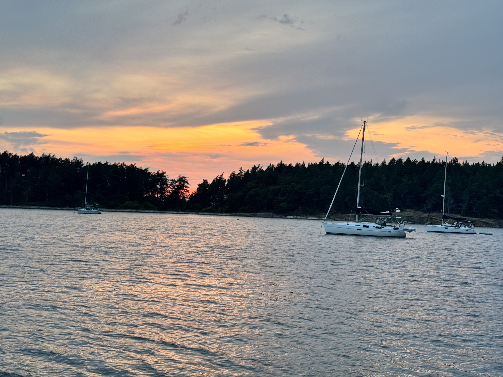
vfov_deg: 30.3
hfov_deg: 39.7
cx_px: 252
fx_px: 697
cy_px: 188
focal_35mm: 48
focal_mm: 6.76
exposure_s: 1/121
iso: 64
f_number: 1.78
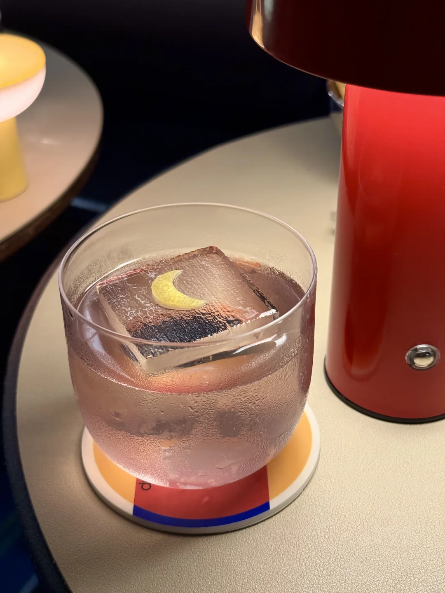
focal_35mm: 48
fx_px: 823
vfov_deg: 39.7
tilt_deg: -34.8
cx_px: 222
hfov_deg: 30.3
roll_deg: +1.4
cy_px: 296
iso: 500
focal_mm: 6.76
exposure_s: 1/37
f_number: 1.78
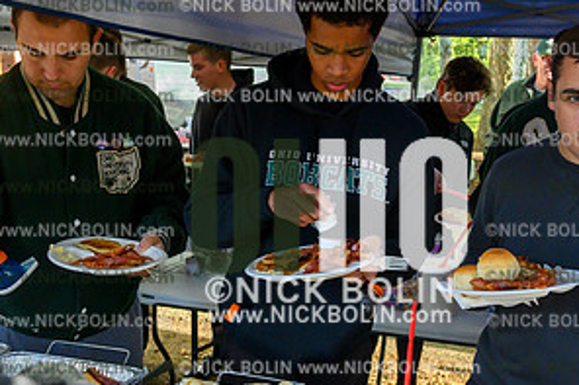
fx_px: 755
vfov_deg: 28.5
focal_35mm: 47
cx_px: 329
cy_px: 231
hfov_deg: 41.8
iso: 2500
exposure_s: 1/400
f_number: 5
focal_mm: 24
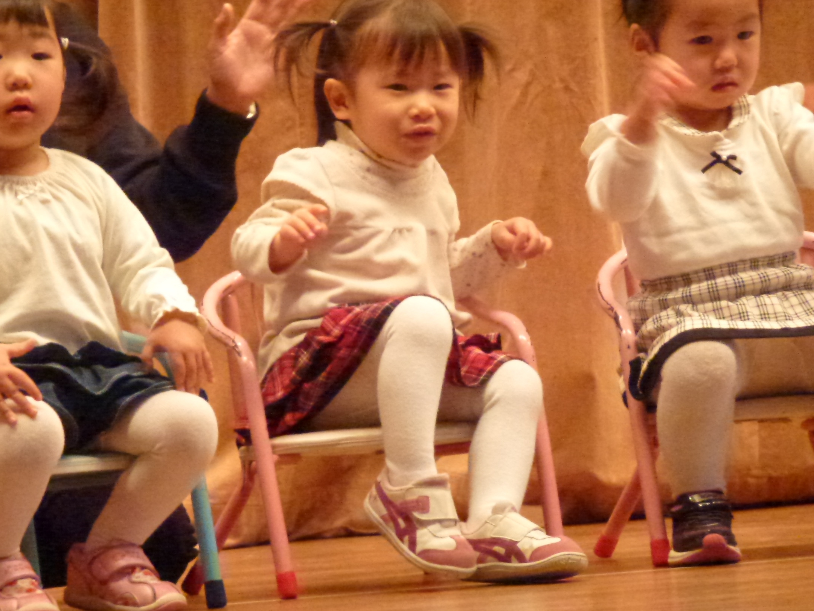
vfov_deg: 4.7
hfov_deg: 6.3
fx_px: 7406
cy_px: 308
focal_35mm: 315
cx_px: 335
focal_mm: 47.7
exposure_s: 1/50
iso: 1600
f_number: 5.6
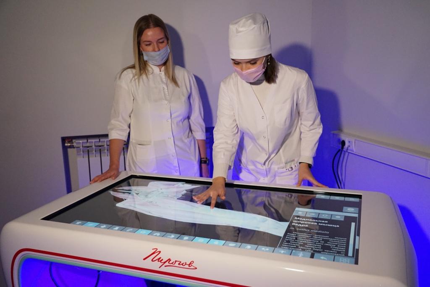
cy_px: 144
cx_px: 215
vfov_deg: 41.1
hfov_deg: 58.7
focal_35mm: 32
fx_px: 382
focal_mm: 32
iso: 5000
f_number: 4
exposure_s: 1/200
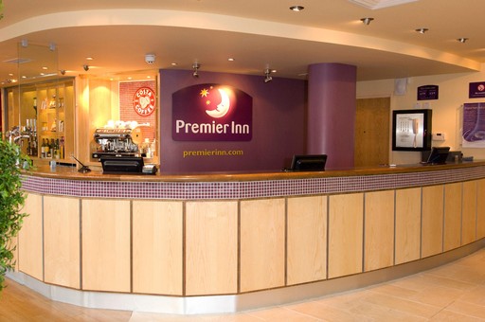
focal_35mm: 36
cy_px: 161
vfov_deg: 36.8
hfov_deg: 53.2
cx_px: 242
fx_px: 484
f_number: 8
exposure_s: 1/10
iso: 400
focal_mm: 24
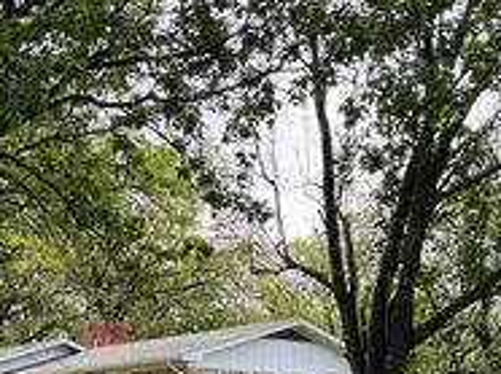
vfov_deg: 19.4
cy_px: 483
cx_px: -24
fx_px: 1012
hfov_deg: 26.1
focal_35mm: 70
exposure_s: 1/442
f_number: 1.6
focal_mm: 5.96
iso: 50
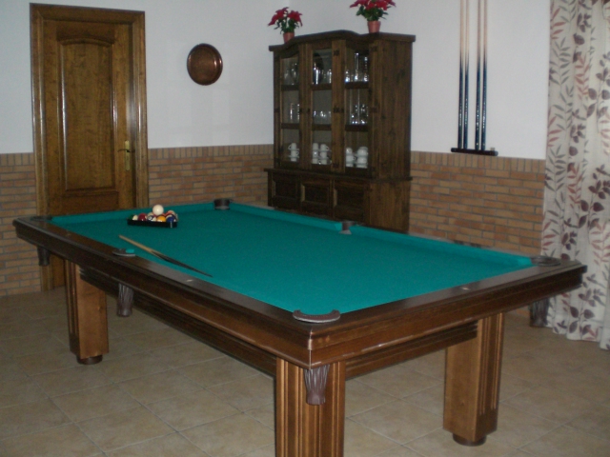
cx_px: 305
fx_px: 670
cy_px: 228
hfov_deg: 49.0
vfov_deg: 37.7
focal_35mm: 38
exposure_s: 1/60
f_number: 3.1
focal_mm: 6.3
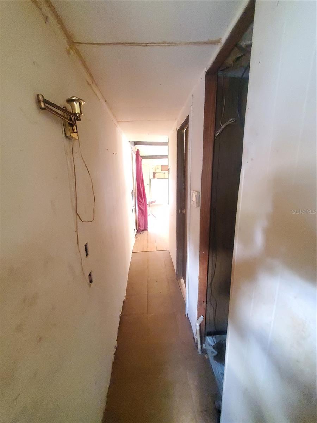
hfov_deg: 89.9
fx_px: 159
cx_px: 158
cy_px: 212
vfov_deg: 106.2
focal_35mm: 13
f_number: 2.2
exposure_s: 1/10
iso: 1250
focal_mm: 1.8
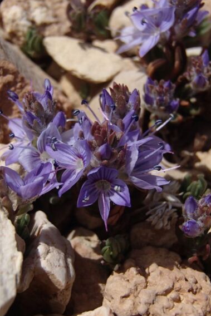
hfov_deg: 26.0
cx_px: 107
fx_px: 457
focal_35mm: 52
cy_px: 159
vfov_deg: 38.2
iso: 100
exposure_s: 1/200
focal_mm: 6.64
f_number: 13
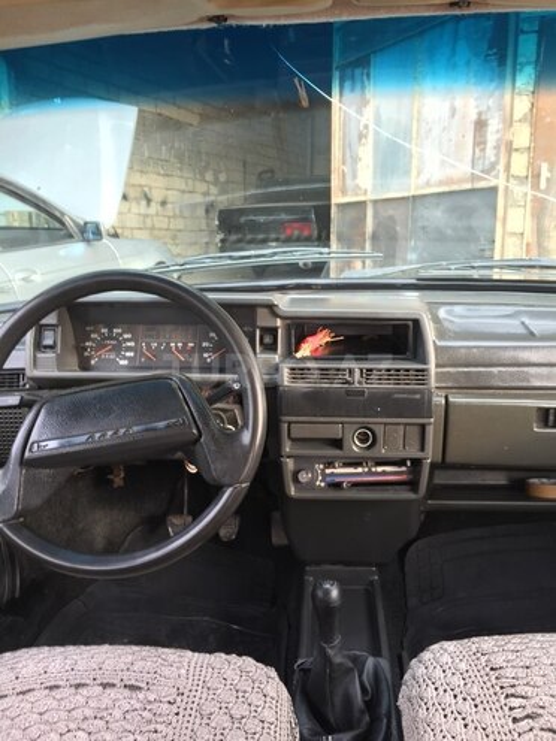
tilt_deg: -11.2
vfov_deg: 61.7
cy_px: 370
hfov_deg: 48.2
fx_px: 621
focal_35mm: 29
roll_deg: +1.2
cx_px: 278
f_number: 2.2
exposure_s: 1/33
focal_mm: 4.15
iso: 32
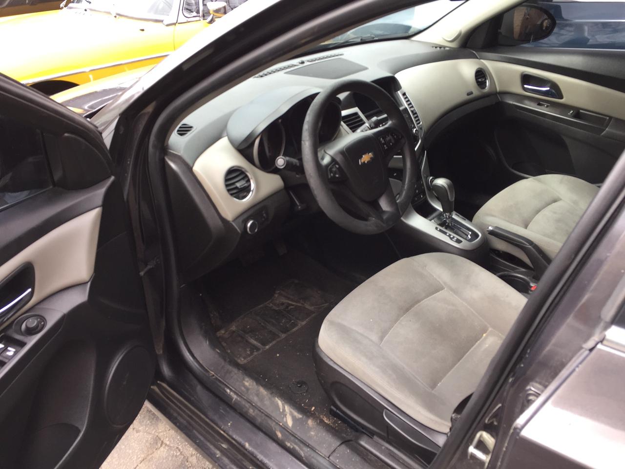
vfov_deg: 48.2
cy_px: 234
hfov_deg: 61.7
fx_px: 524
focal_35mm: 29
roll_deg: +2.5
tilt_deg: -30.6
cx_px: 312
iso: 32
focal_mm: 4.15
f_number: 2.2
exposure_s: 1/126
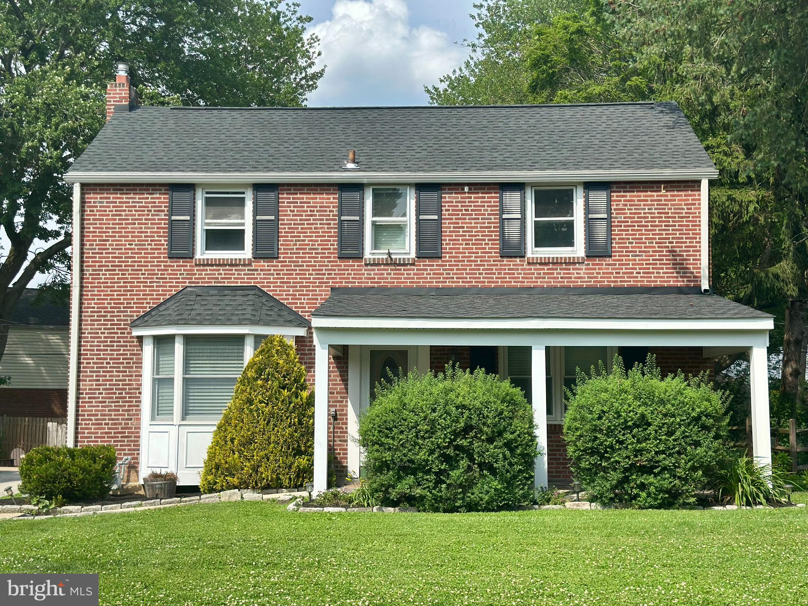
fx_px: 1120
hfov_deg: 39.7
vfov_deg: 30.3
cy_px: 303
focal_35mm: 48
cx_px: 404
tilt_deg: +6.4
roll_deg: -0.6
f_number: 1.78
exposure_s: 1/3597
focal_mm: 6.86
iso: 100
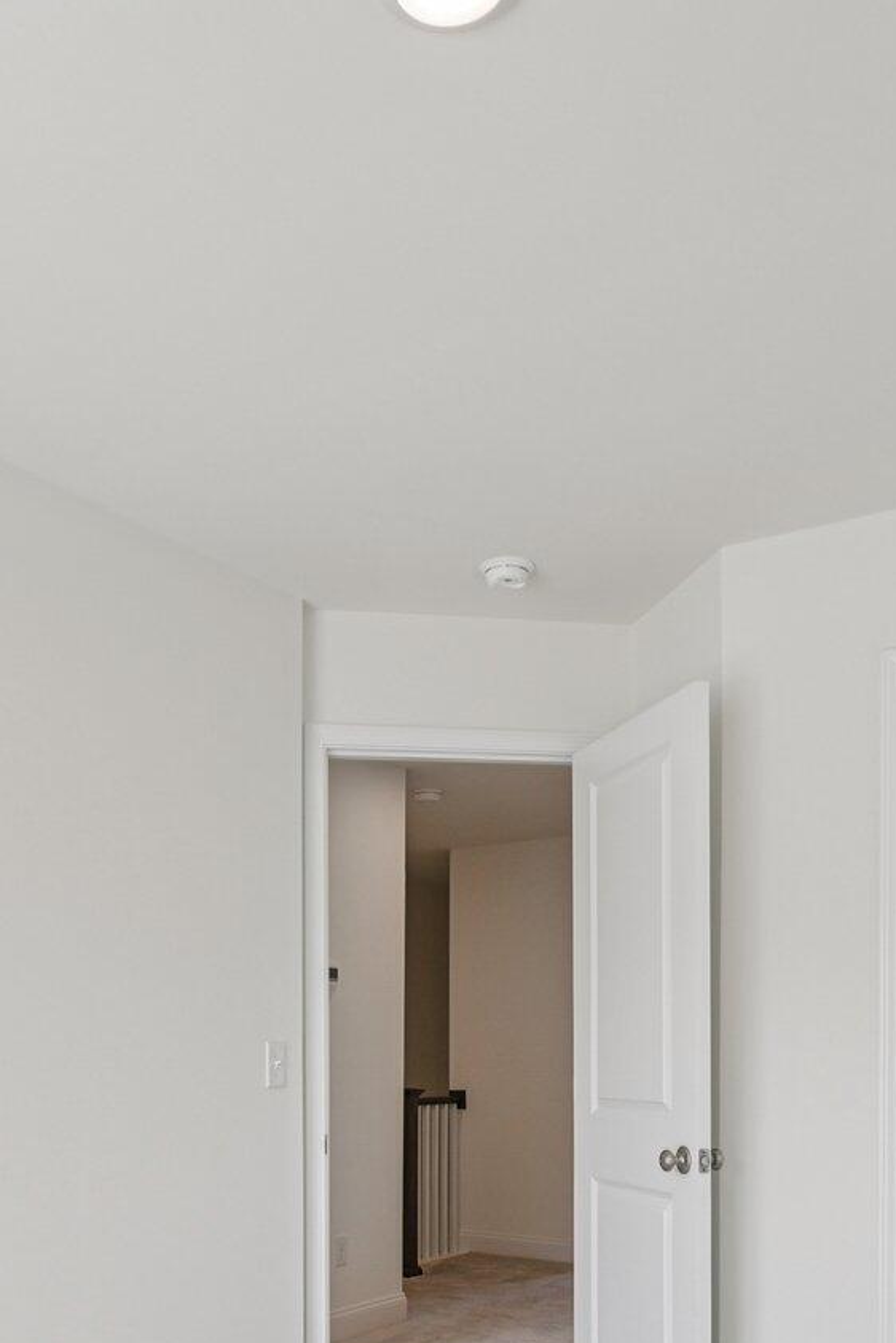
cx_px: 344
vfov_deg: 52.3
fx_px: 1269
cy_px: 1073
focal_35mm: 34
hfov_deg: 38.7
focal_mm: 14
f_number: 8
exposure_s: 1/40
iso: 100
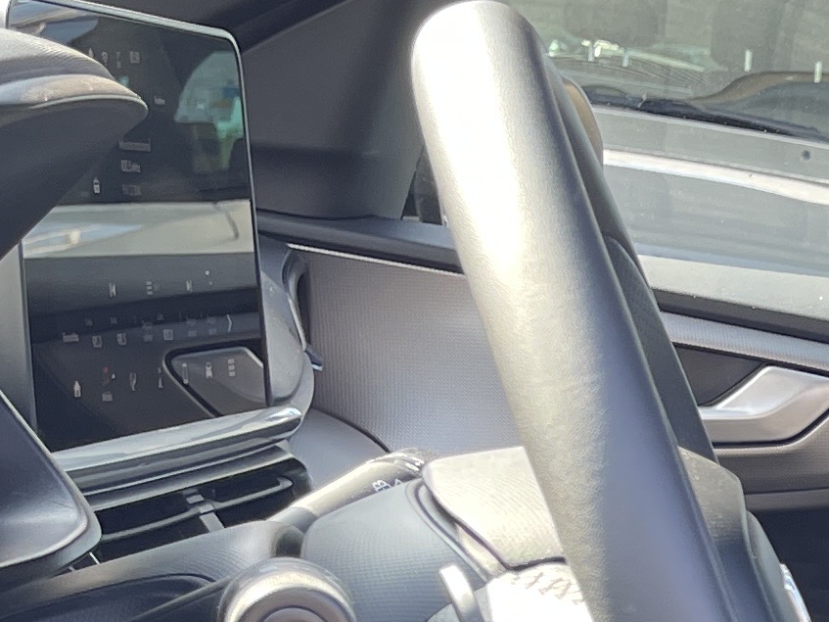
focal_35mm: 119
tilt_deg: -13.7
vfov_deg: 11.8
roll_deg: -8.4
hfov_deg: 14.1
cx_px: 1622
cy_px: 982
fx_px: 2849
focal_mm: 5.1
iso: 40
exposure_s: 1/121
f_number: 1.6
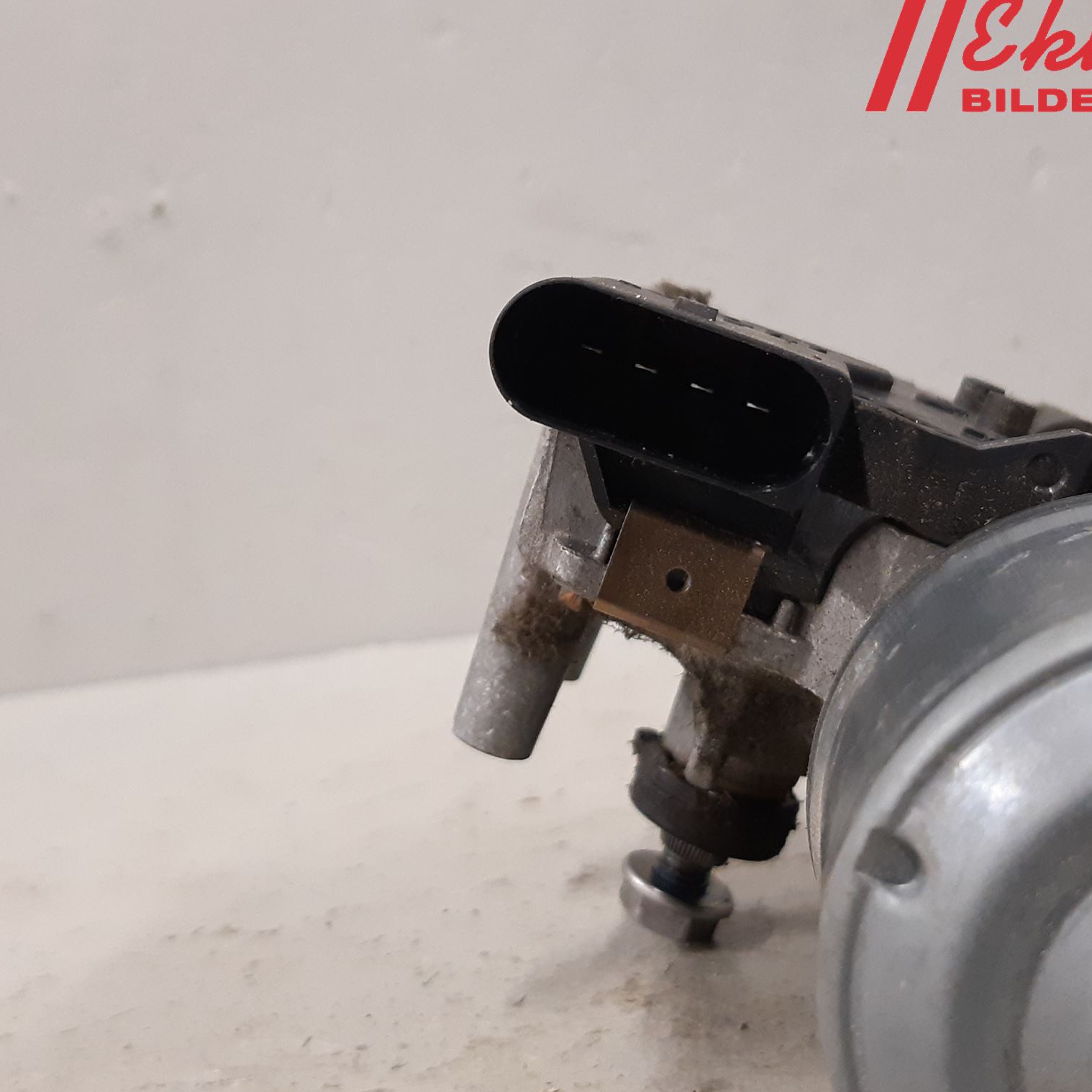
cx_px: 570
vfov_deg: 52.5
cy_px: 542
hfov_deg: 52.5
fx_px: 1106
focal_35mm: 31
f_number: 1.7
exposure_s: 1/50
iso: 200
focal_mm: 3.93
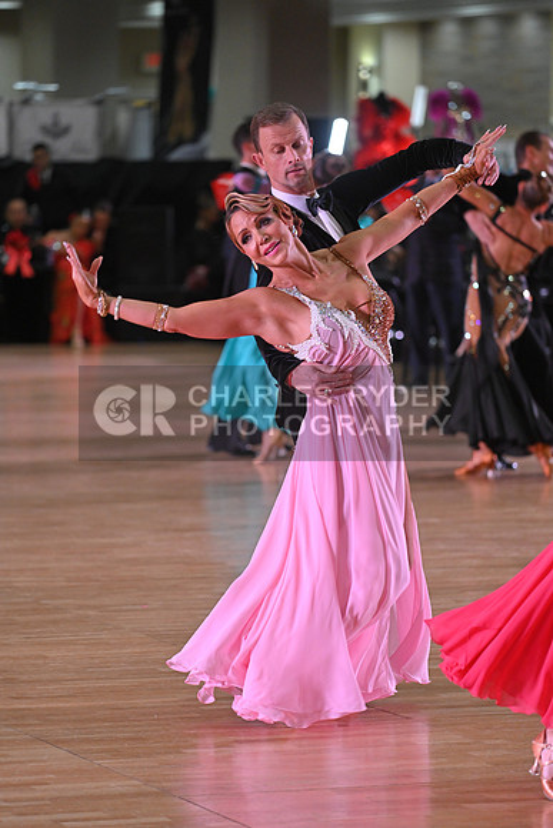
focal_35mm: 175
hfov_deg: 7.9
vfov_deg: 11.7
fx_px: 4030
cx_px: 276
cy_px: 414
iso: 2000
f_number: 4
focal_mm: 175
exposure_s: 1/320
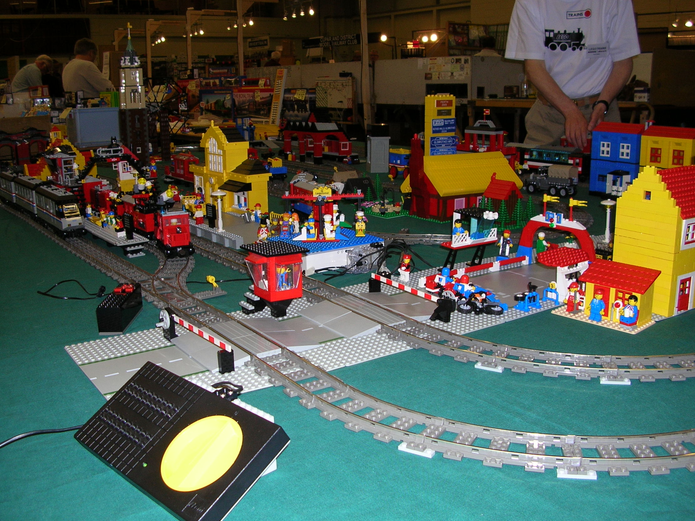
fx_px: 723
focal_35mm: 36
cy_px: 255
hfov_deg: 51.4
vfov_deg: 39.7
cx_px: 343
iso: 50
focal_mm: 5.8
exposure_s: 1/60.1
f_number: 2.8
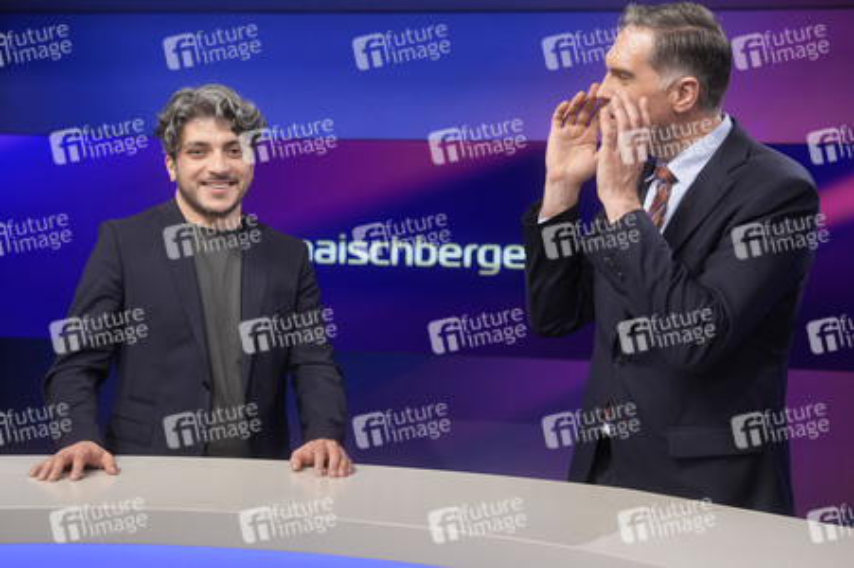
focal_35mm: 45
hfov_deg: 43.6
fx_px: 1067
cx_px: 427
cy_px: 284
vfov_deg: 29.8
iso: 640
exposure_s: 1/160
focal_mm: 30
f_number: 2.2
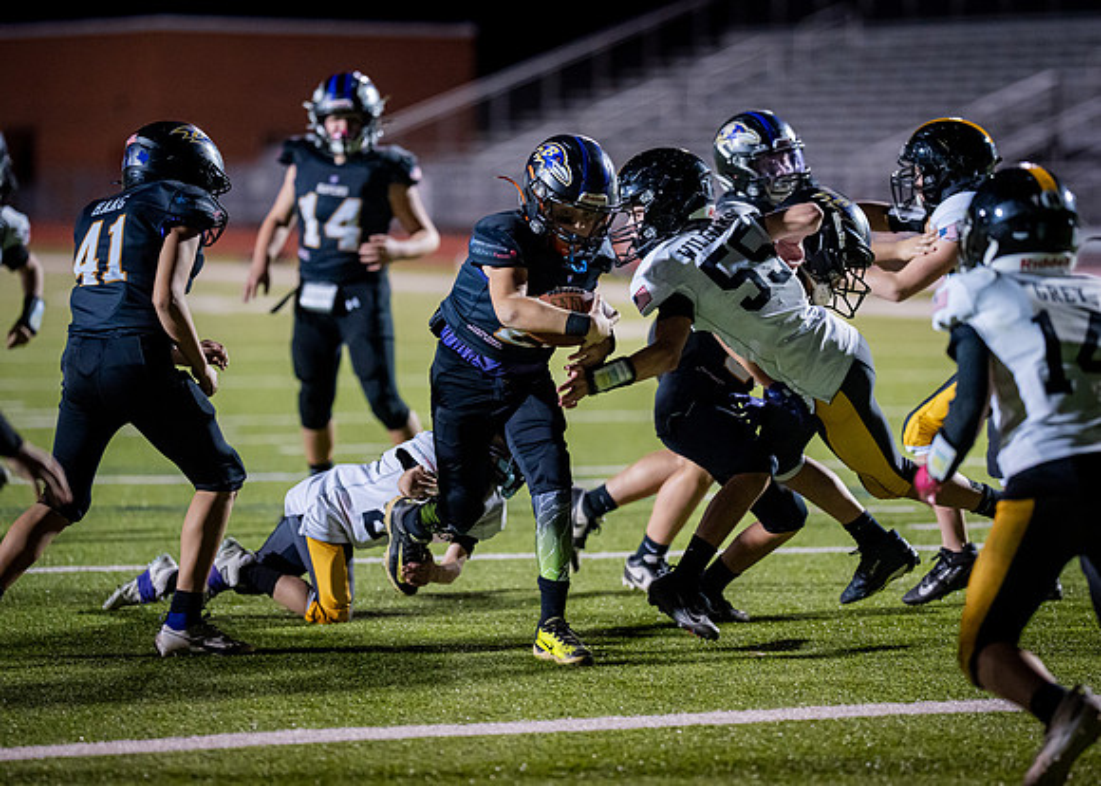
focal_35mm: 168
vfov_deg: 8.6
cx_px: 499
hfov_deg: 12.0
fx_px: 5253
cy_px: 366
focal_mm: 135
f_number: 1.8
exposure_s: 1/1250
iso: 2000
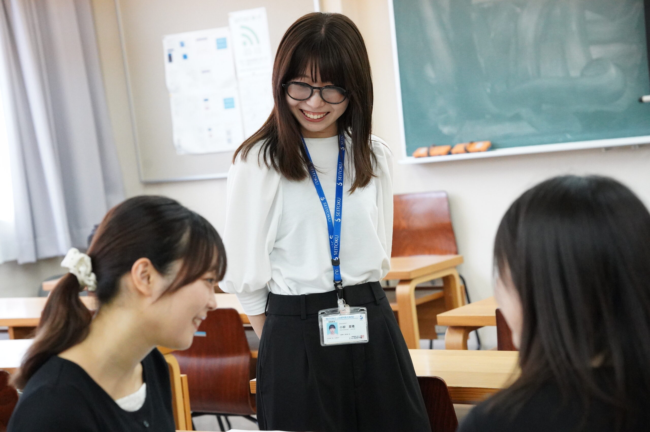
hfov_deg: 23.9
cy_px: 216
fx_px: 1533
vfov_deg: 16.0
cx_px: 325
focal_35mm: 85
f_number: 5.6
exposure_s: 1/640
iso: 16000
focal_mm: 85
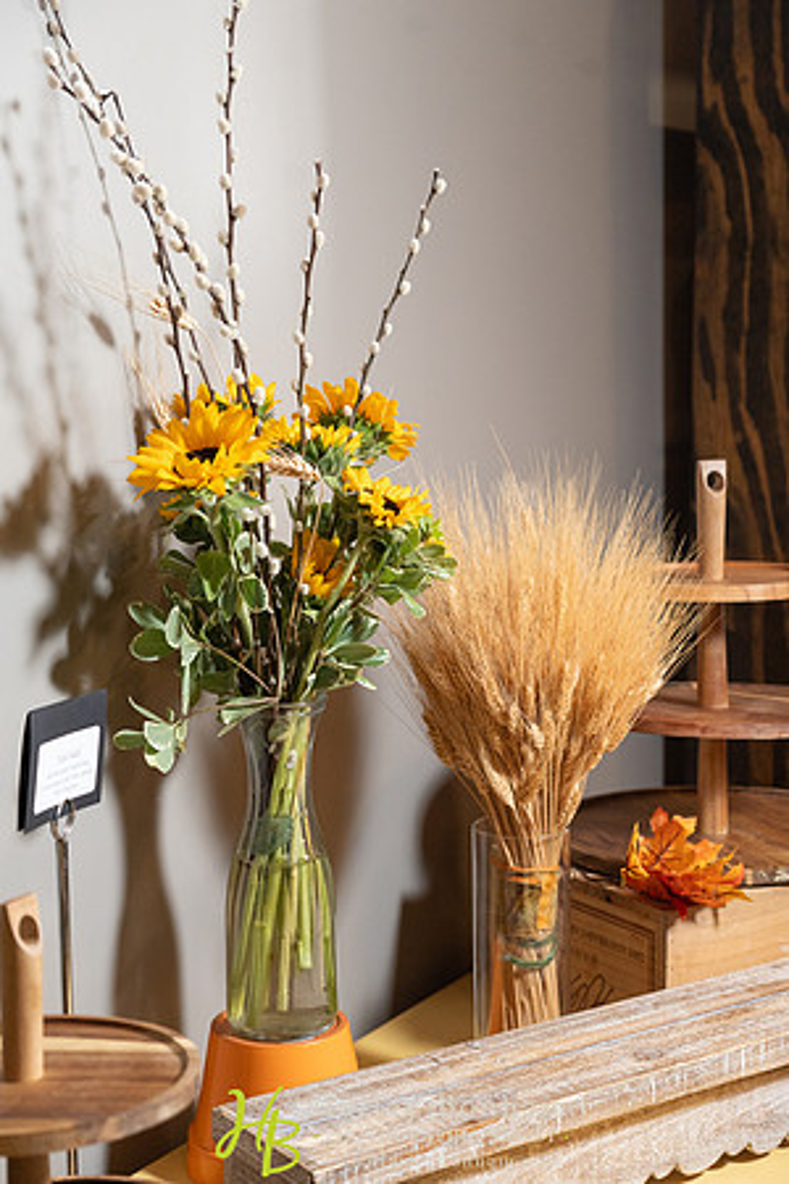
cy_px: 592
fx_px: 2170
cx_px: 394
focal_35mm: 66
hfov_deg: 20.6
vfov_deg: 30.5
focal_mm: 66
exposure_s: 1/125
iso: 3200
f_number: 4
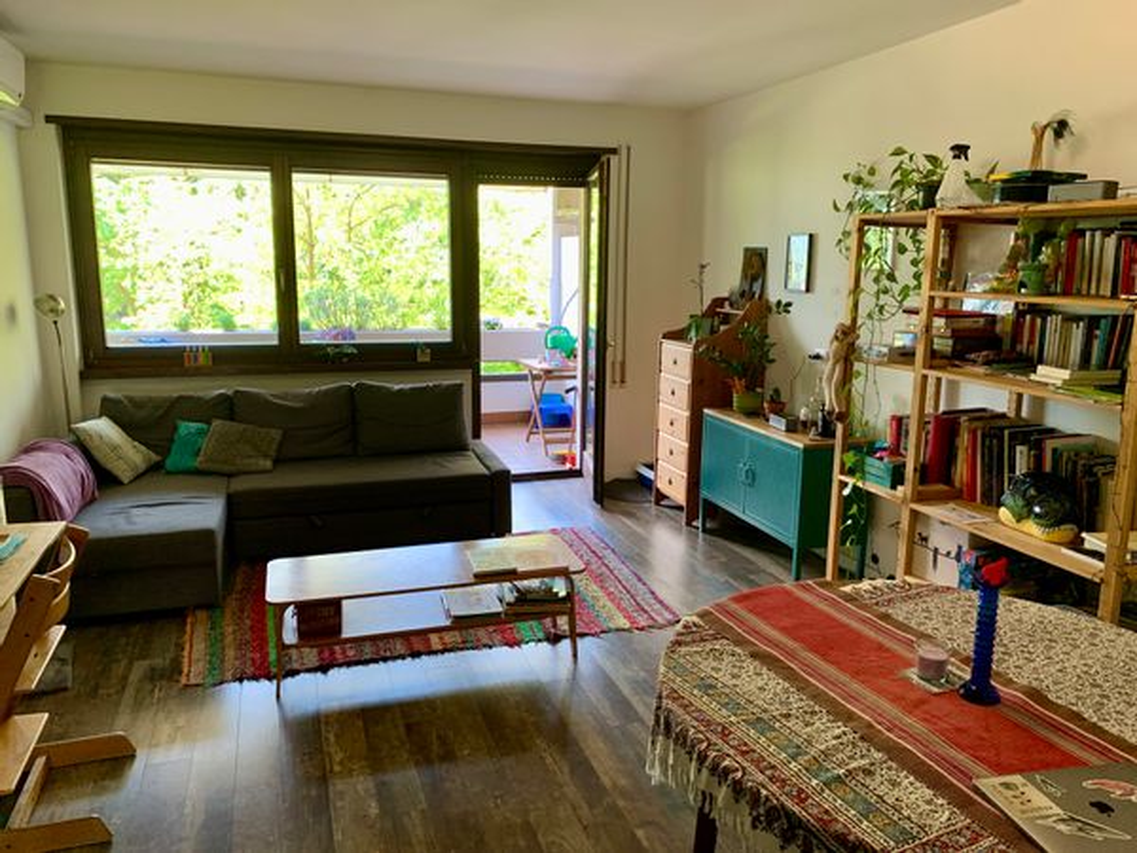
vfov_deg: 53.1
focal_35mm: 26
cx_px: 568
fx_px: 854
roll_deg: -0.3
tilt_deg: -12.5
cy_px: 426
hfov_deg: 67.3
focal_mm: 4.25
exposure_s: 1/60
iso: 100
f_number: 1.8
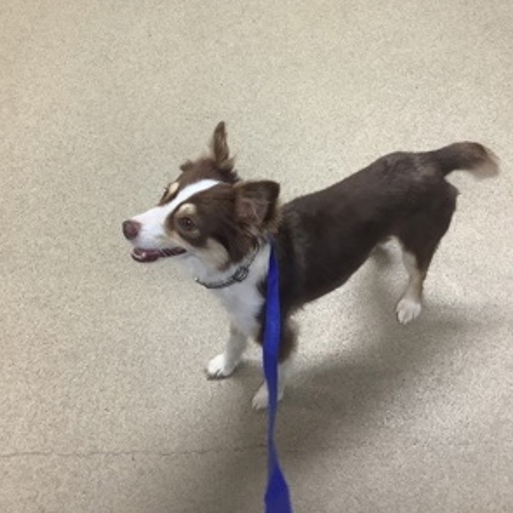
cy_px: 205
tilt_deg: -52.7
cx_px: 241
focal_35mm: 39
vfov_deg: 42.6
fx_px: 654
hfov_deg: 42.8
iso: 125
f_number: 2.4
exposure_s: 1/60
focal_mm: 3.3
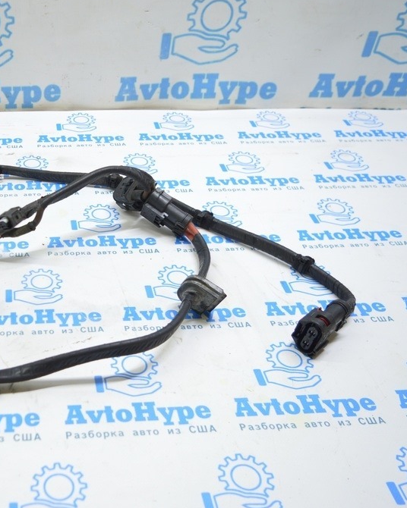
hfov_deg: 32.9
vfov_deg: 42.9
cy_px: 251
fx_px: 647
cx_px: 30
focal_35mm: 43
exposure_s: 1/40
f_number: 3.5
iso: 400
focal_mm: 20
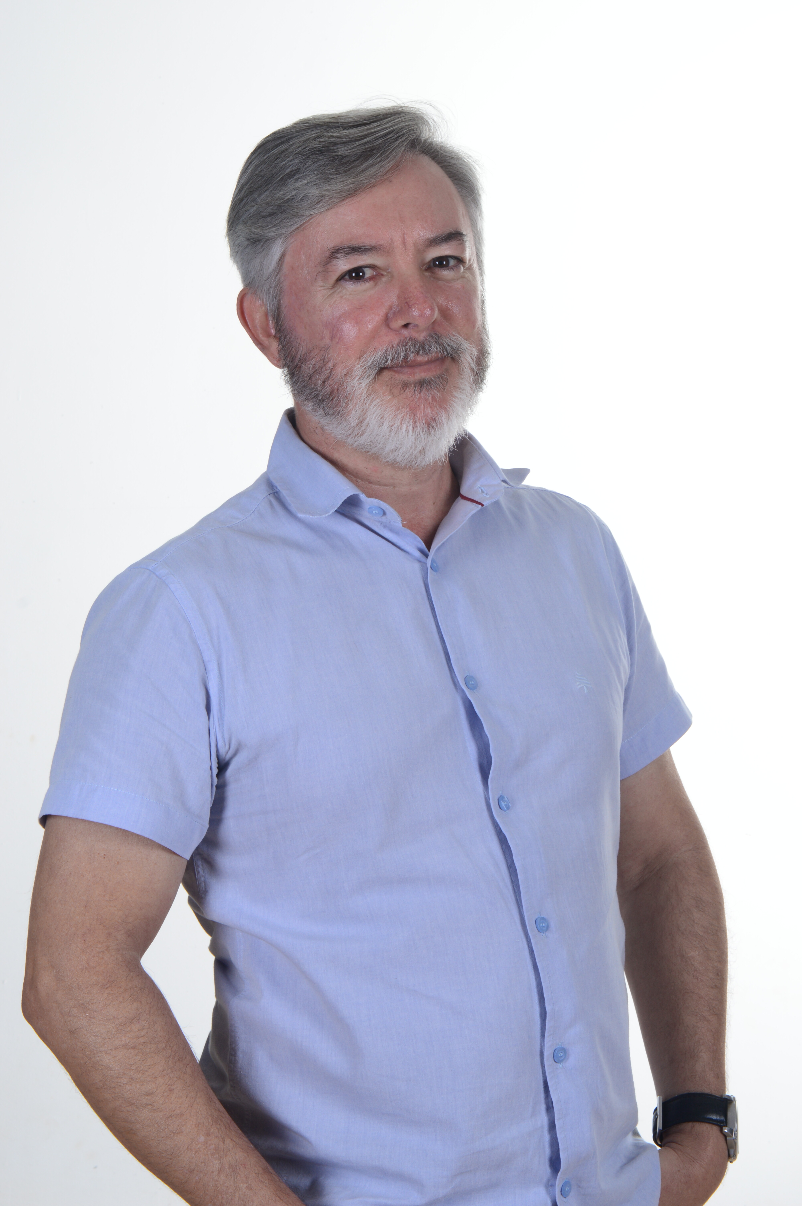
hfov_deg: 16.5
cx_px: 401
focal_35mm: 82
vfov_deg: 24.6
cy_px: 603
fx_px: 2762
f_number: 16
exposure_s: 1/125
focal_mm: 55
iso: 100
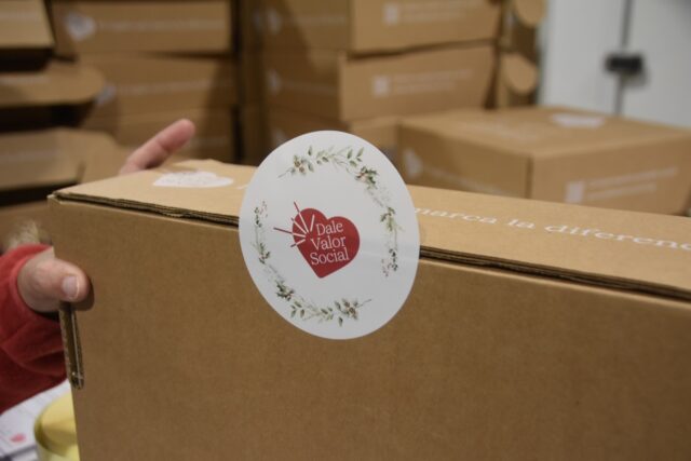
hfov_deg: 47.9
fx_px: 778
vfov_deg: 33.0
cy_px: 230
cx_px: 346
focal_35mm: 40
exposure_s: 1/80
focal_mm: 27
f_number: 4.5
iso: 800
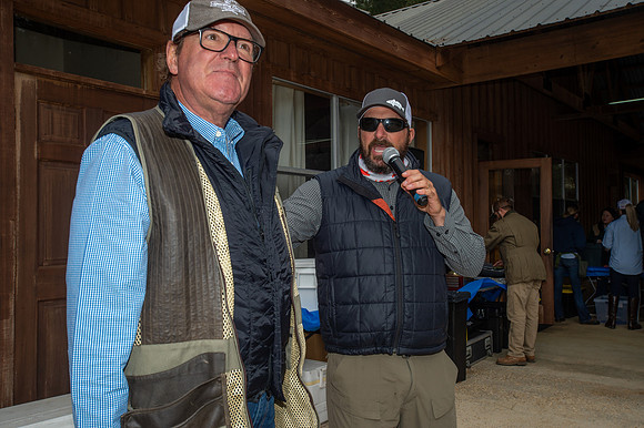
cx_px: 322
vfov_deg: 37.8
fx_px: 626
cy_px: 214
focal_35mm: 35
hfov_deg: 54.5
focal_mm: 35
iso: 200
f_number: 10
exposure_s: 1/250
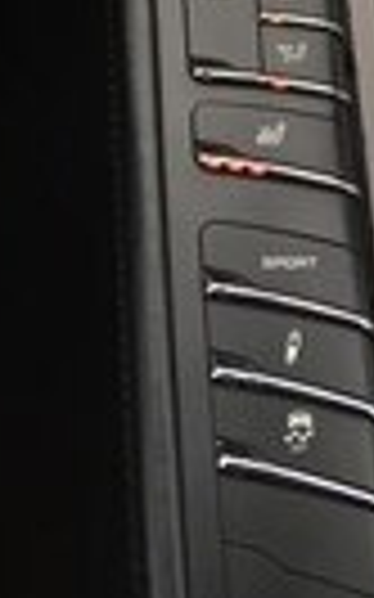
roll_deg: -3.3
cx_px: 478
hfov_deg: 11.1
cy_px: -342
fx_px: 1877
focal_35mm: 115
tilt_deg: -28.8
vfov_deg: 16.3
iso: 50
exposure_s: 1/33
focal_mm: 4.15
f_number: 2.2
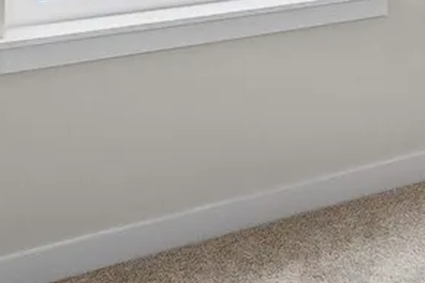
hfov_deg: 20.3
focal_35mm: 76
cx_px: 735
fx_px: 897
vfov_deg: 15.7
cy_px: -202
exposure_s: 1/30
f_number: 8
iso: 800
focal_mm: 13
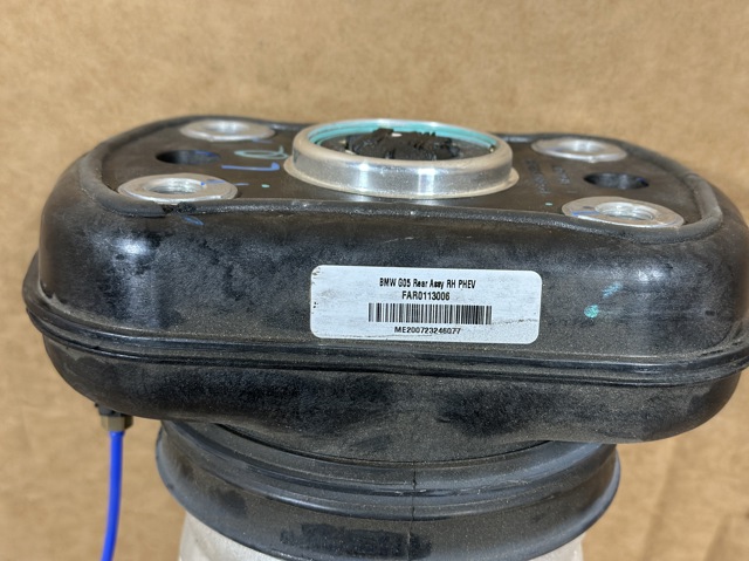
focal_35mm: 48
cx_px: 374
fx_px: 1038
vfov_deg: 30.2
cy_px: 280
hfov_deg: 39.7
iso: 250
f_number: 1.78
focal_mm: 6.86
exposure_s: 1/50
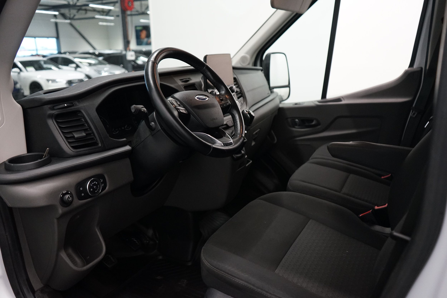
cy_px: 149
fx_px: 348
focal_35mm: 28
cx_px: 224
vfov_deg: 46.4
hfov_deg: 65.5
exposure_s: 1/160
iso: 2500
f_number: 3.5
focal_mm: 28
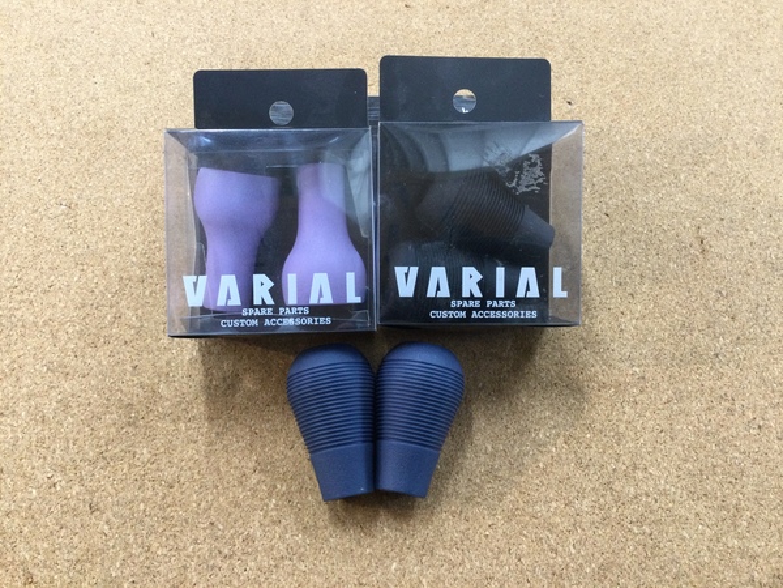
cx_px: 392
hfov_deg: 58.4
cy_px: 294
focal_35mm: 31
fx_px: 701
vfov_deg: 45.4
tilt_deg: -62.5
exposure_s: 1/30
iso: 125
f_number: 2.4
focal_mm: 3.3
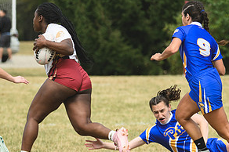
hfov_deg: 2.7
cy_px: 55
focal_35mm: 775
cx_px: 208
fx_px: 4924
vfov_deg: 1.8
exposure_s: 1/1000
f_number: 5.6
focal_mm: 260
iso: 320
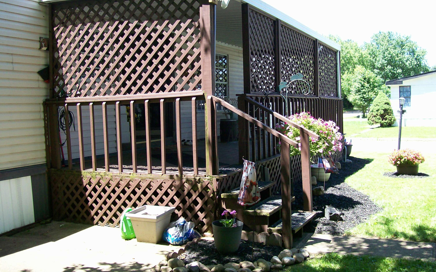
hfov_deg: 50.4
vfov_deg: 32.8
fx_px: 463
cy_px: 136
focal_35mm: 39
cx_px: 217
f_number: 2.7
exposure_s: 1/242
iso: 80
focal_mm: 6
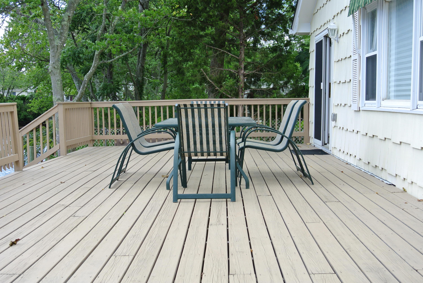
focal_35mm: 47
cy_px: 142
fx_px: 553
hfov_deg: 41.9
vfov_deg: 28.7
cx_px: 212
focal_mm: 17.7
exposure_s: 1/250
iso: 100
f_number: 4.5
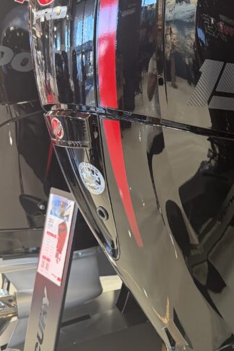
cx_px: 236
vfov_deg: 38.1
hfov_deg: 24.7
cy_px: 202
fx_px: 507
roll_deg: +0.9
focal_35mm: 52
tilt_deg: -12.9
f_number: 1.78
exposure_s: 1/50
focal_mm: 6.76
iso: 200
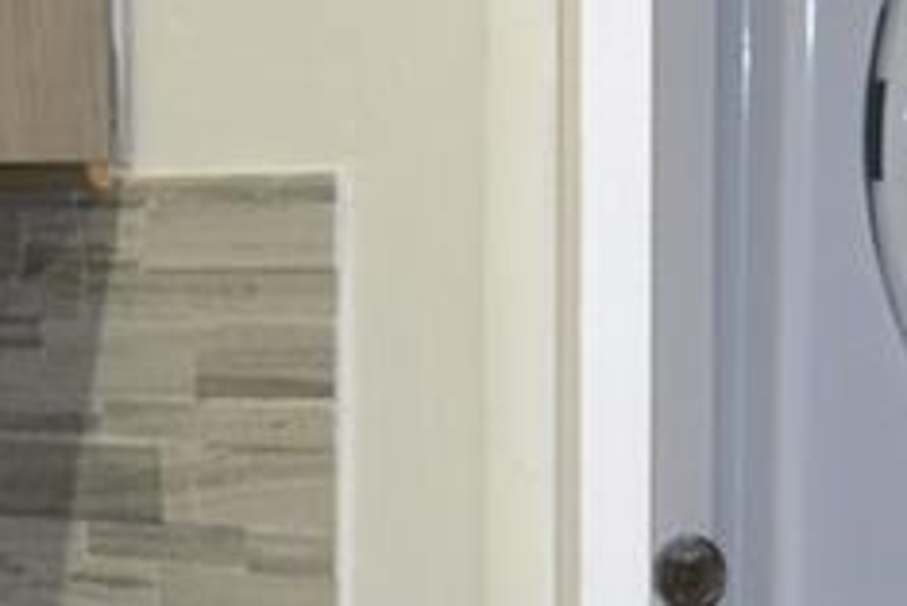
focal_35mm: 265
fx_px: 6680
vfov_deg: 5.2
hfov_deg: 7.7
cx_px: -139
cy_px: 849
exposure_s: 1/60
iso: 900
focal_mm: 26
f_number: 4.2
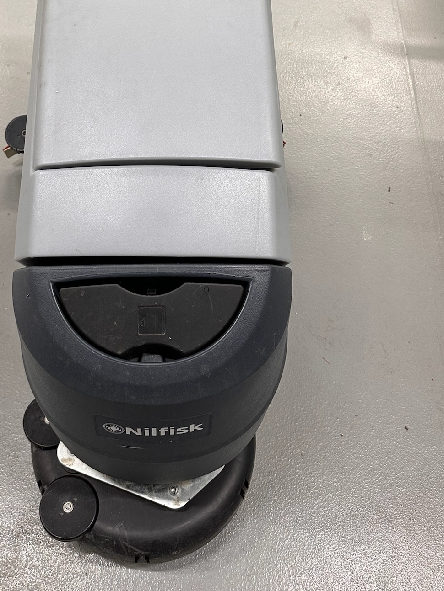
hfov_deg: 37.4
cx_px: 158
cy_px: 128
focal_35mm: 38
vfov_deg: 46.7
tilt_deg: -53.5
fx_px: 650
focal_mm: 6.86
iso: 200
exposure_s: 1/100
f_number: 1.78
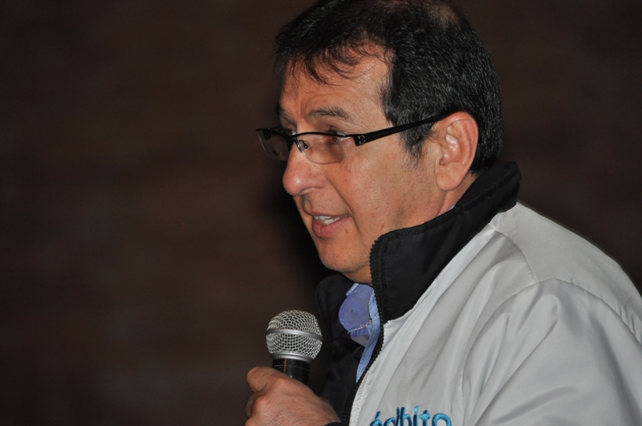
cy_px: 213
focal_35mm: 360
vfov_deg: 3.8
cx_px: 321
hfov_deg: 5.7
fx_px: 6411
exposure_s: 1/60
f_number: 5.3
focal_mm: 240
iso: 800
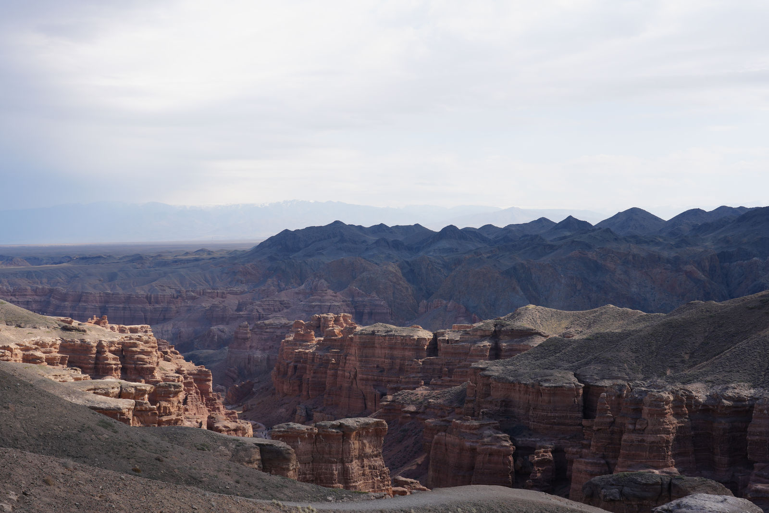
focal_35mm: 50
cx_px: 384
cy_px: 256
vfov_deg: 27.0
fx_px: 1068
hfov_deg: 39.6
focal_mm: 50
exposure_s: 1/125
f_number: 9
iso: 100
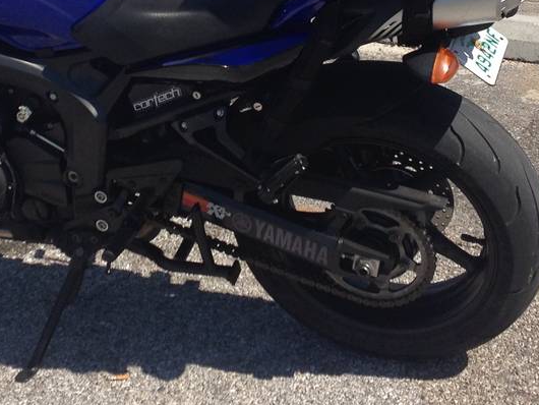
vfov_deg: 14.7
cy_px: -14
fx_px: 1542
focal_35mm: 99
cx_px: 187
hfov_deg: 19.8
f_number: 2.4
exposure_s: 1/1453
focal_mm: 4.28
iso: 50
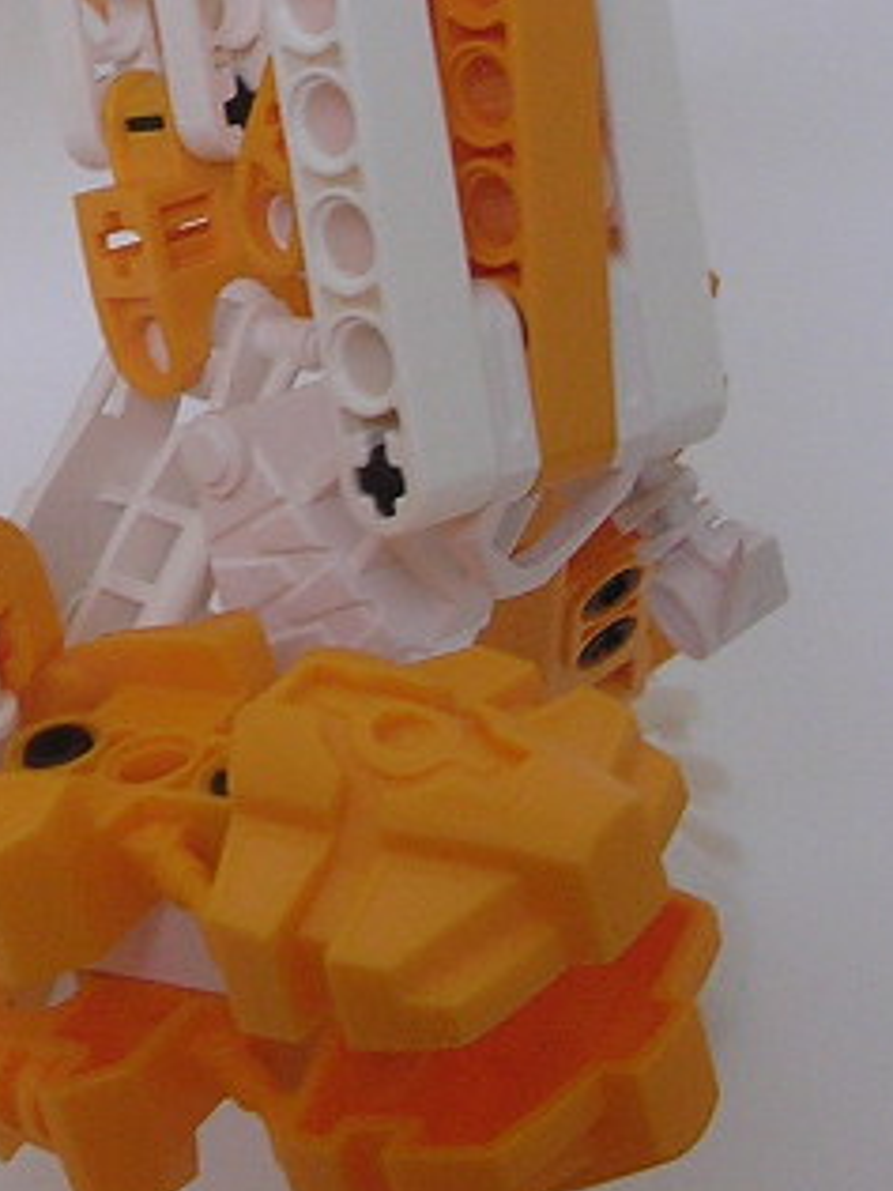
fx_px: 4231
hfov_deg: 11.7
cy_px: 26
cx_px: -328
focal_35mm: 123
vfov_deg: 15.7
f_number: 2.8
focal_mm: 5.8
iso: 100
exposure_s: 1/34.5
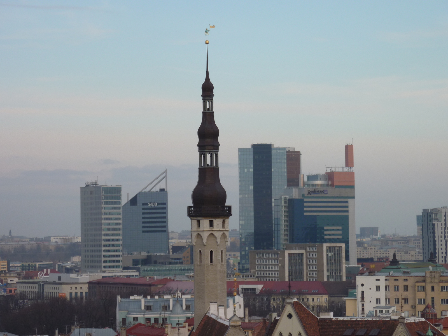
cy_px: 168
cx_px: 224
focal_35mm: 119
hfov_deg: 16.6
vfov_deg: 12.5
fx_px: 1540
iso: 80
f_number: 4.4
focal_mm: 19.5
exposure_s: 1/200
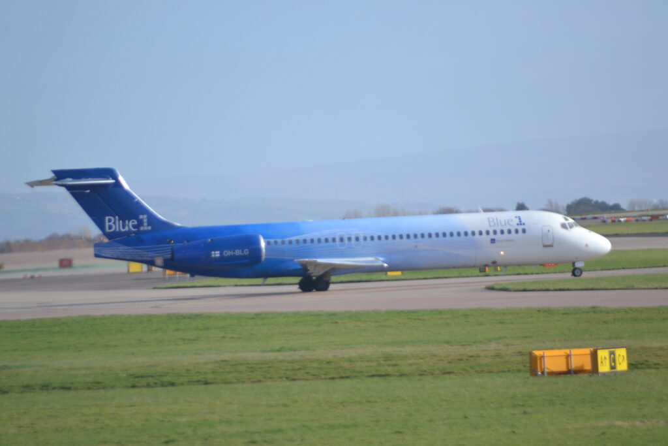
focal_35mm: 450
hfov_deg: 4.6
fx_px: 8351
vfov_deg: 3.1
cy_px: 223
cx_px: 334
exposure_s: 1/800
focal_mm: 300
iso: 400
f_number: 6.3
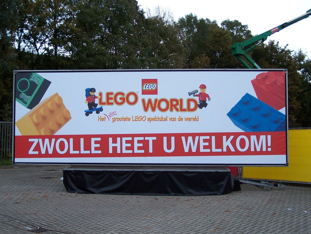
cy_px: 117
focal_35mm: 48
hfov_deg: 39.7
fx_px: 431
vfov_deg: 30.3
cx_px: 156
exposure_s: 1/45
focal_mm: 8
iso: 80
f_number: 3
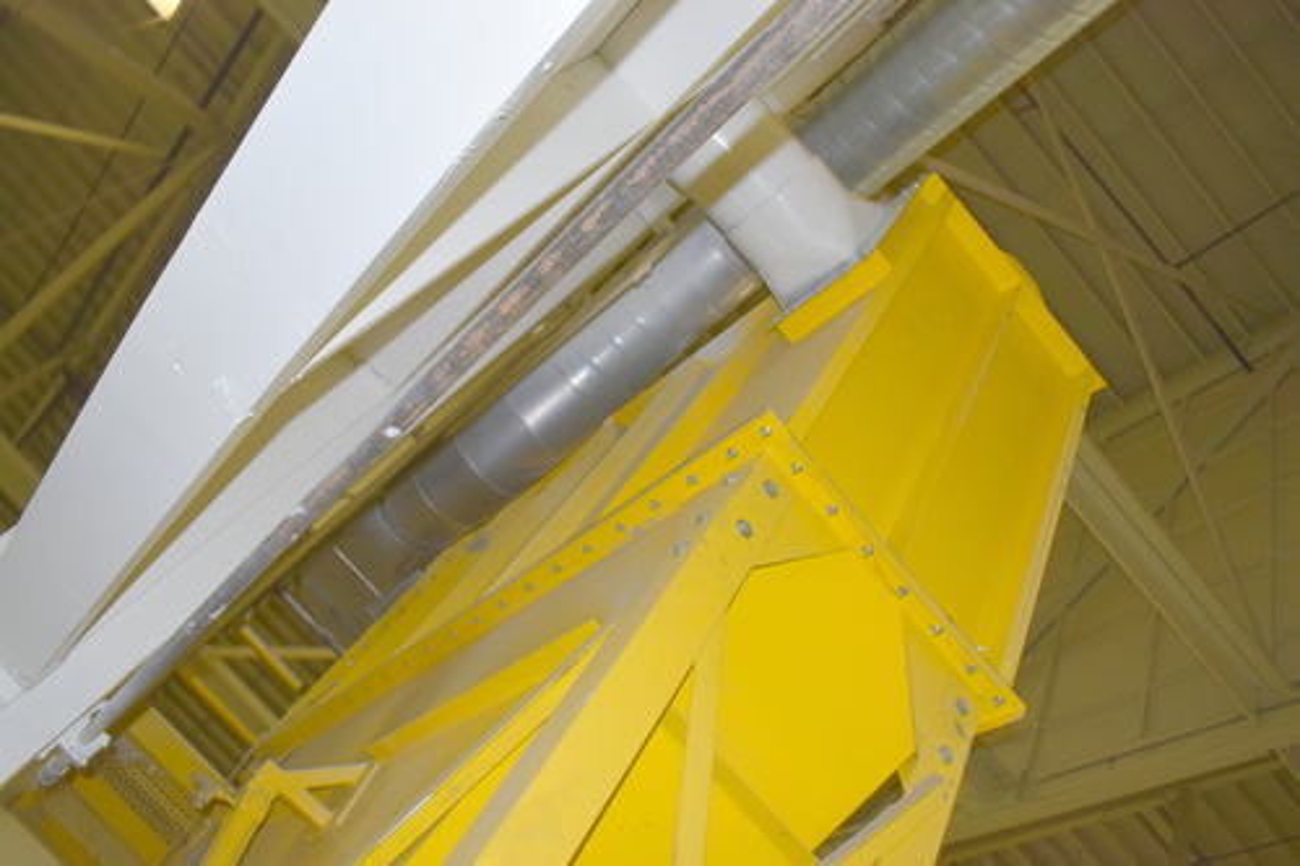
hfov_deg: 61.9
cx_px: 650
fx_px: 1083
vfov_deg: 43.6
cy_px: 433
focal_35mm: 30
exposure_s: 1/30
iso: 200
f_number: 5.6
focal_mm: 20
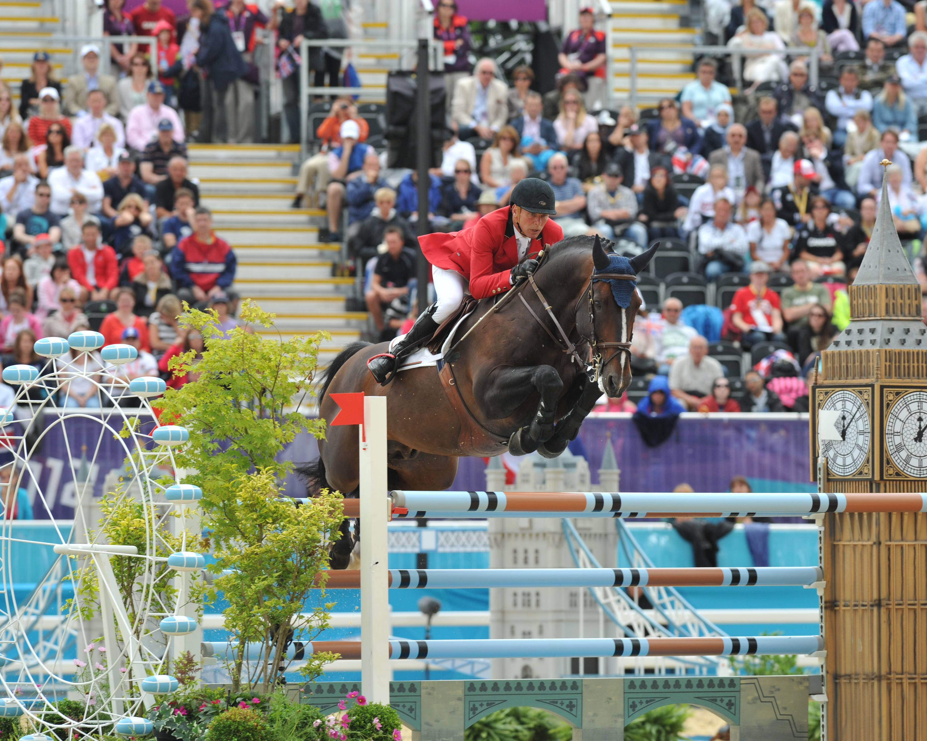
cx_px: 524
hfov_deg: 5.7
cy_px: 371
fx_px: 9300
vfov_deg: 4.6
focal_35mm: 339
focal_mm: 300
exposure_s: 1/800
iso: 800
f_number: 6.3
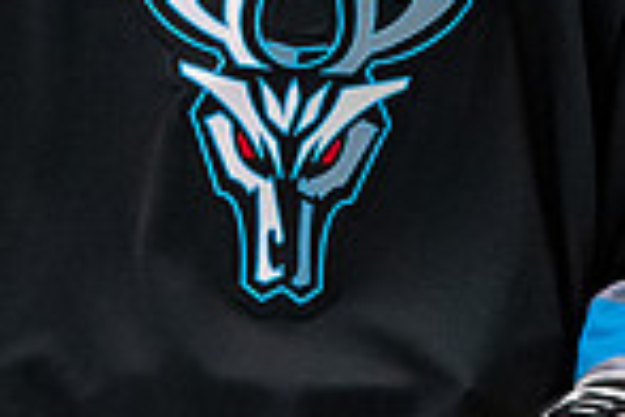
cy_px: -460
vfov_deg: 1.1
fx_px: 22099
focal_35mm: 1273
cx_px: 373
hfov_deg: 1.6
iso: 2000
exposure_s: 1/800
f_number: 3.2
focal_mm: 185
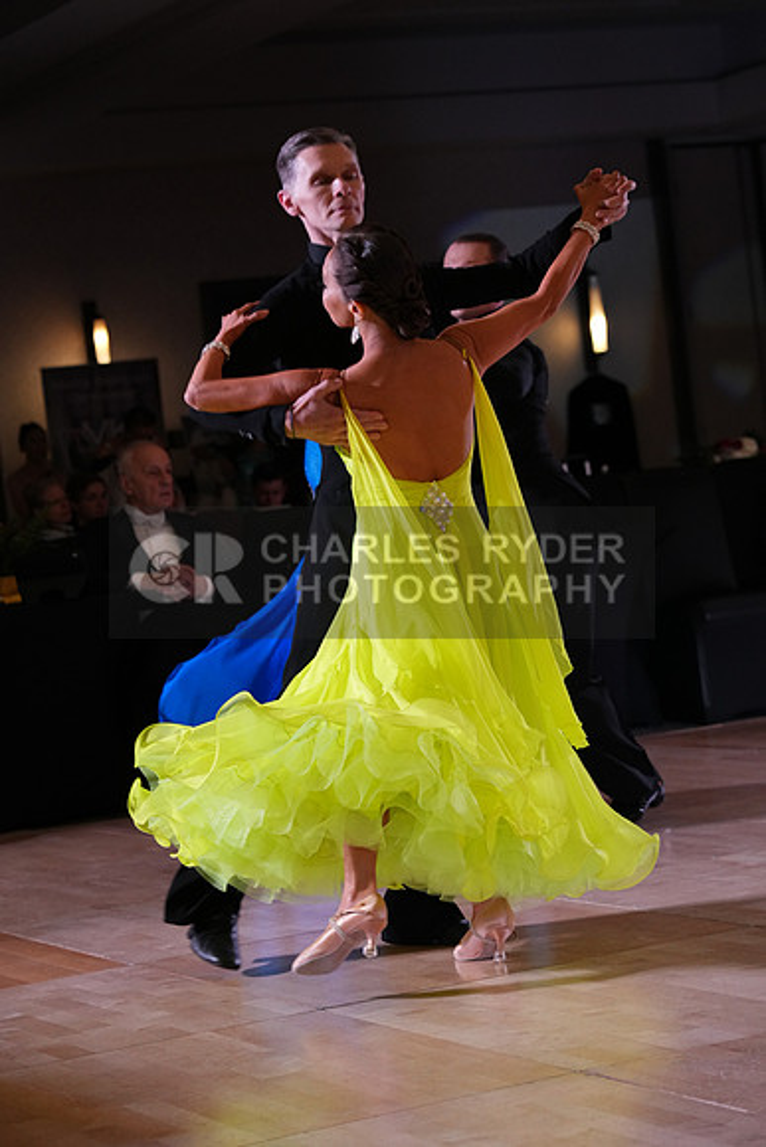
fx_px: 2902
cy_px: 574
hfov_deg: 15.0
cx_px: 383
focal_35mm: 91
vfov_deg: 22.4
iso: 2500
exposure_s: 1/250
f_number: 5
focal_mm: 91
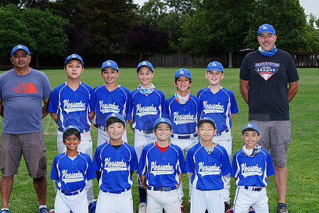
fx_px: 727
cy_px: 122
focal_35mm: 82
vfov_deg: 16.7
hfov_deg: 24.7
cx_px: 146
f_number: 9
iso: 200
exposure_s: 1/200
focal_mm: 71
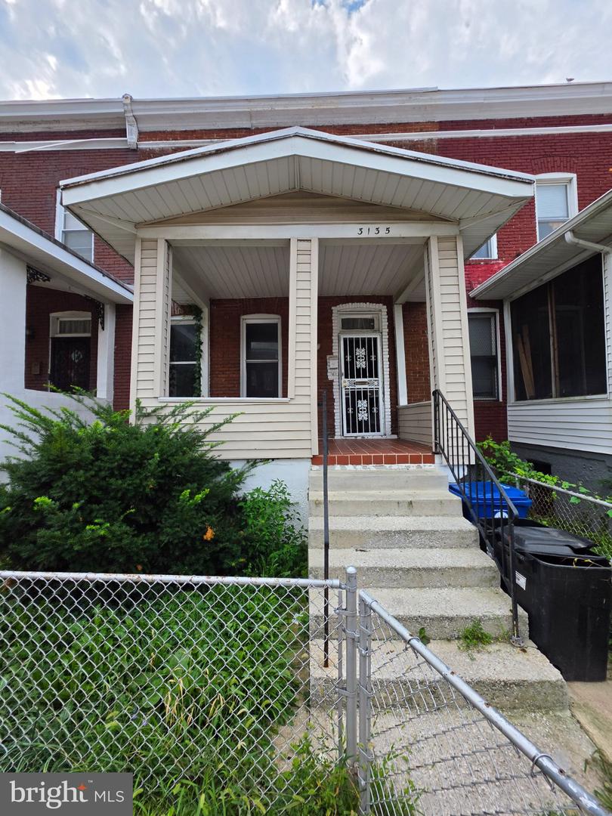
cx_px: 306
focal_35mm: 13
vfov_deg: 106.2
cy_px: 408
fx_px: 306
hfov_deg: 89.9
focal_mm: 2.2
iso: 32
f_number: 1.9
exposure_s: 1/1533
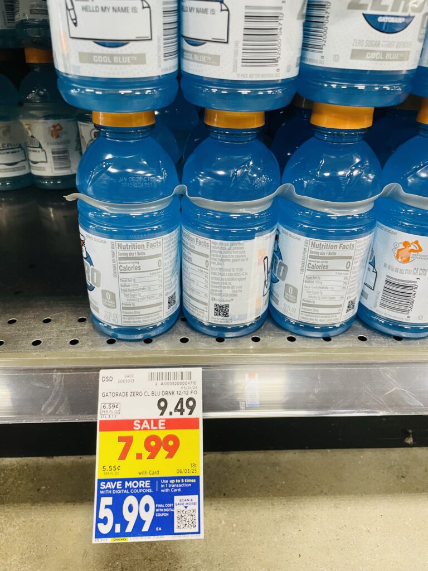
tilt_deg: -33.8
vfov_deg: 67.3
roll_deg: -0.5
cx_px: 214
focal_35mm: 26
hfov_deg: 53.1
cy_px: 286
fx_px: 429
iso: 160
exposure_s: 1/60
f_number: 1.6
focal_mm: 4.2
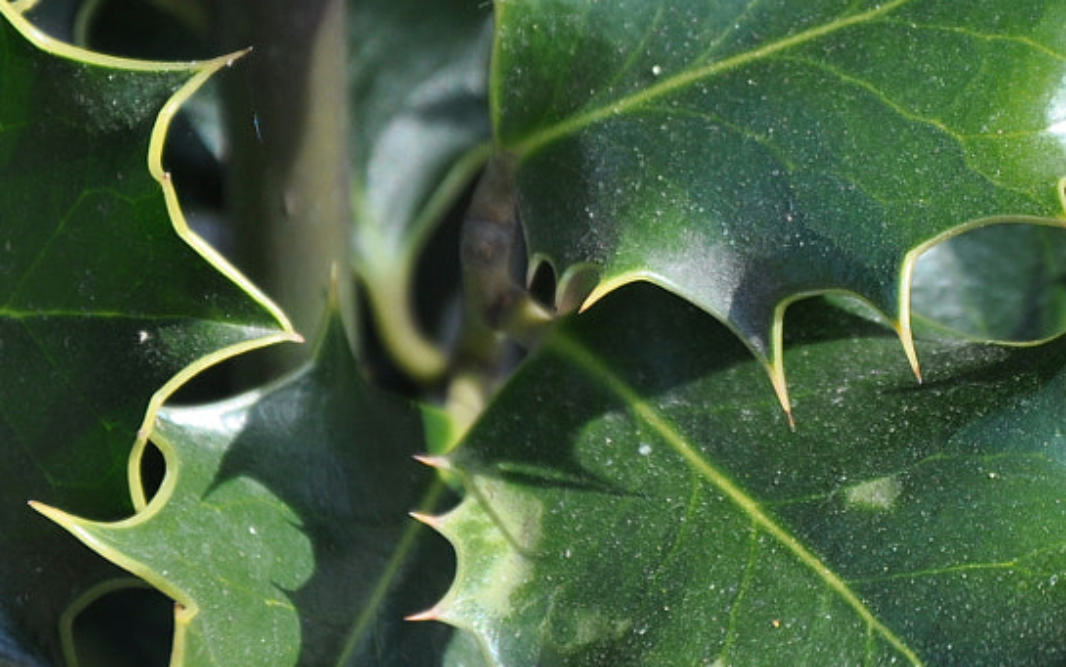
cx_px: 1103
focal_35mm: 470
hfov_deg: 4.5
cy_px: 48
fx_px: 13673
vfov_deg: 2.8
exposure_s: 1/160
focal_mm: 105
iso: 200
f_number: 5.6
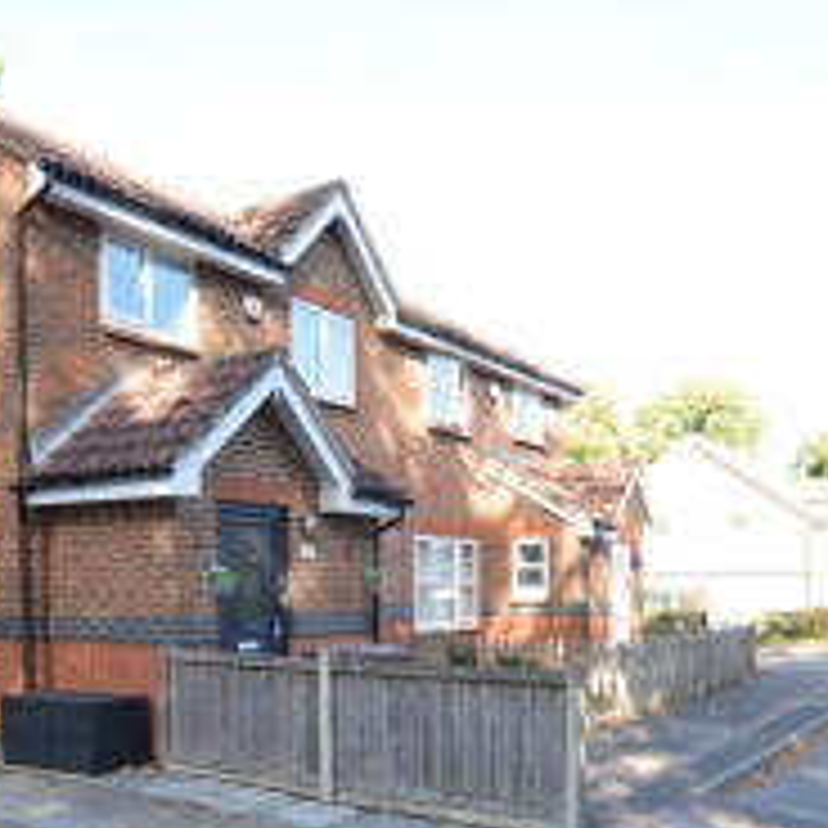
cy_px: 601
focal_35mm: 33
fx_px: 893
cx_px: 428
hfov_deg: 49.7
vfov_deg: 48.2
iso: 160
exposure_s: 1/200
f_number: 3.5
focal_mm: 10
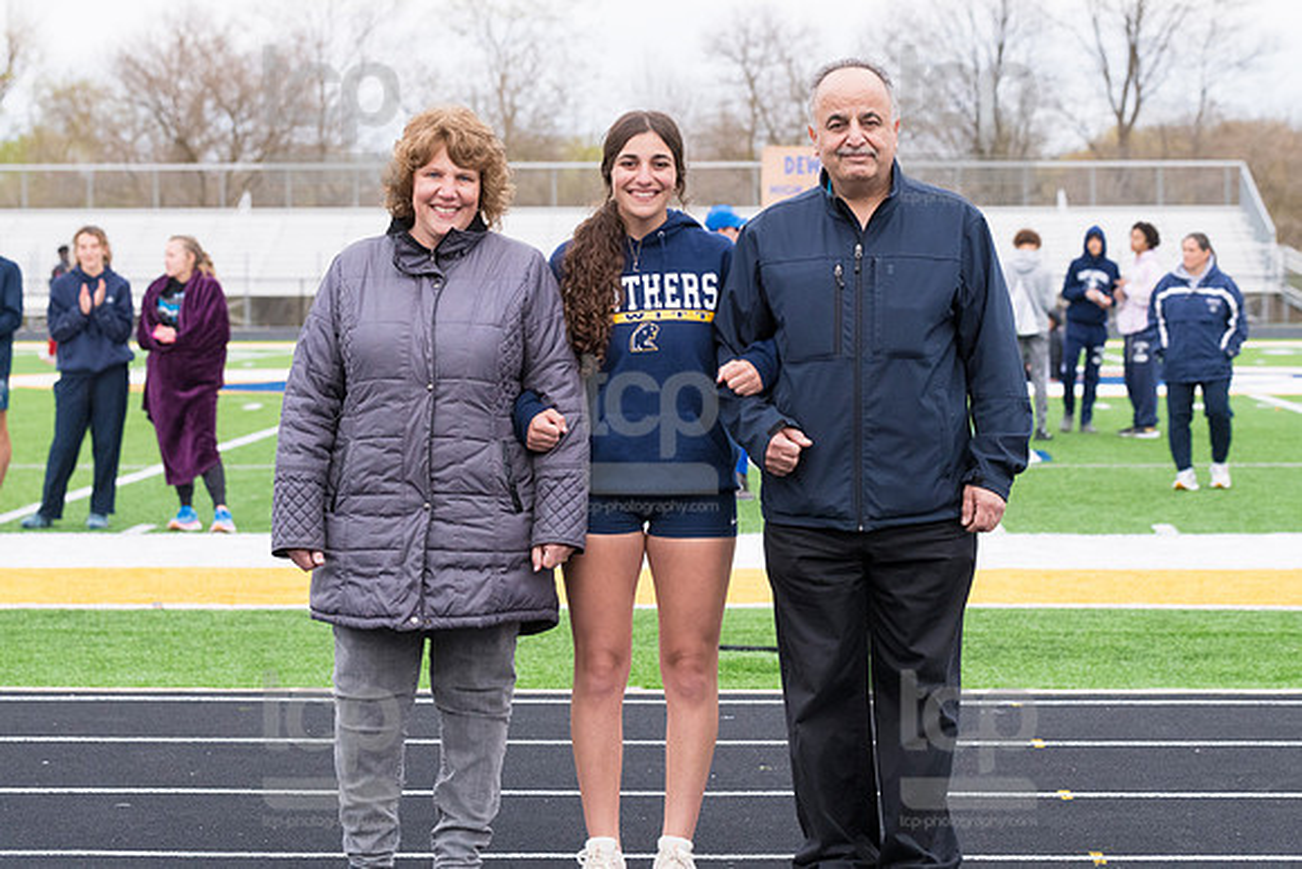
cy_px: 372
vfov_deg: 13.7
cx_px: 638
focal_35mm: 100
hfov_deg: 20.4
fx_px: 3624
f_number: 5
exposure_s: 1/2000
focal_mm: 86
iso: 1250
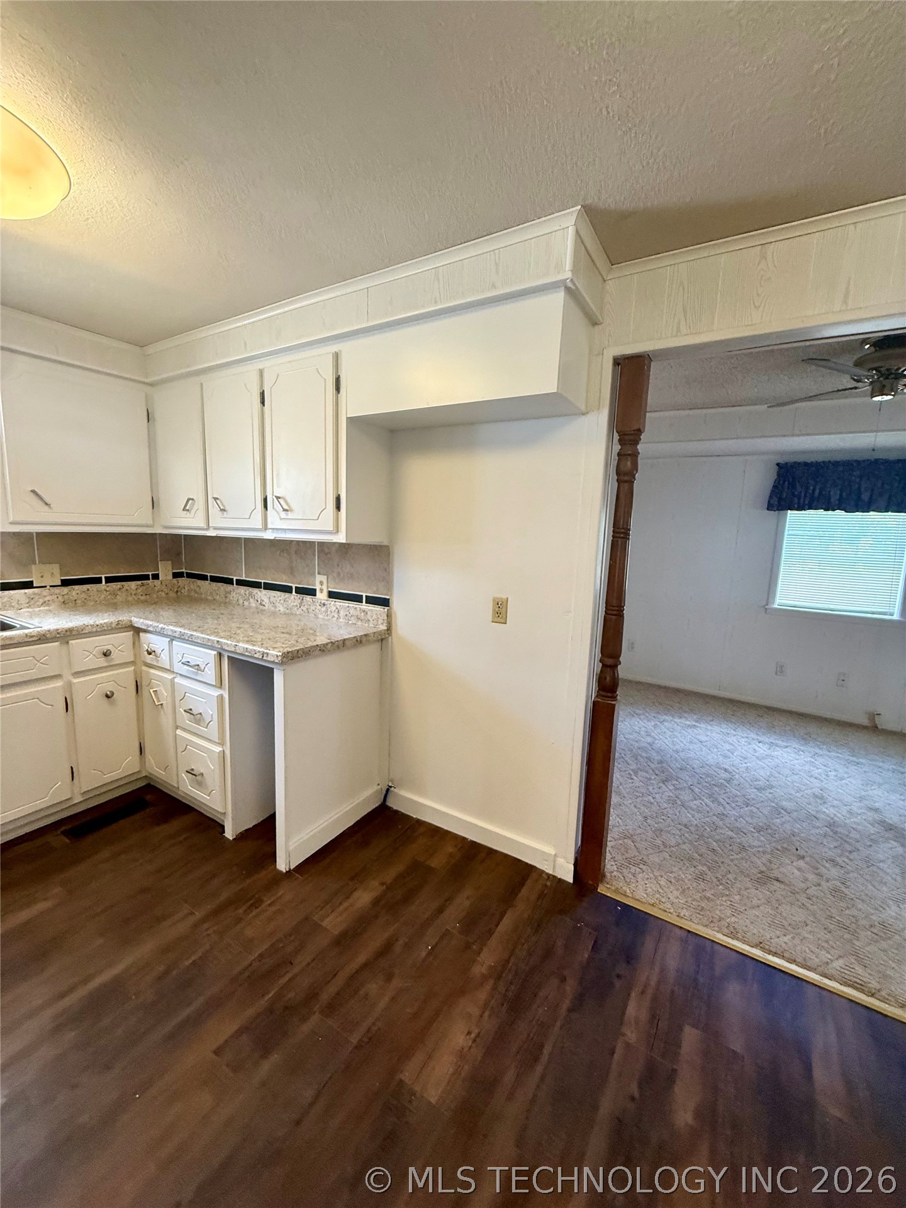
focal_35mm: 14
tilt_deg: -6.8
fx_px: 489
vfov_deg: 102.1
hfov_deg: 85.7
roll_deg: -2.0
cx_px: 453
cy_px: 604
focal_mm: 2.22
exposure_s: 1/120
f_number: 2.2
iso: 320
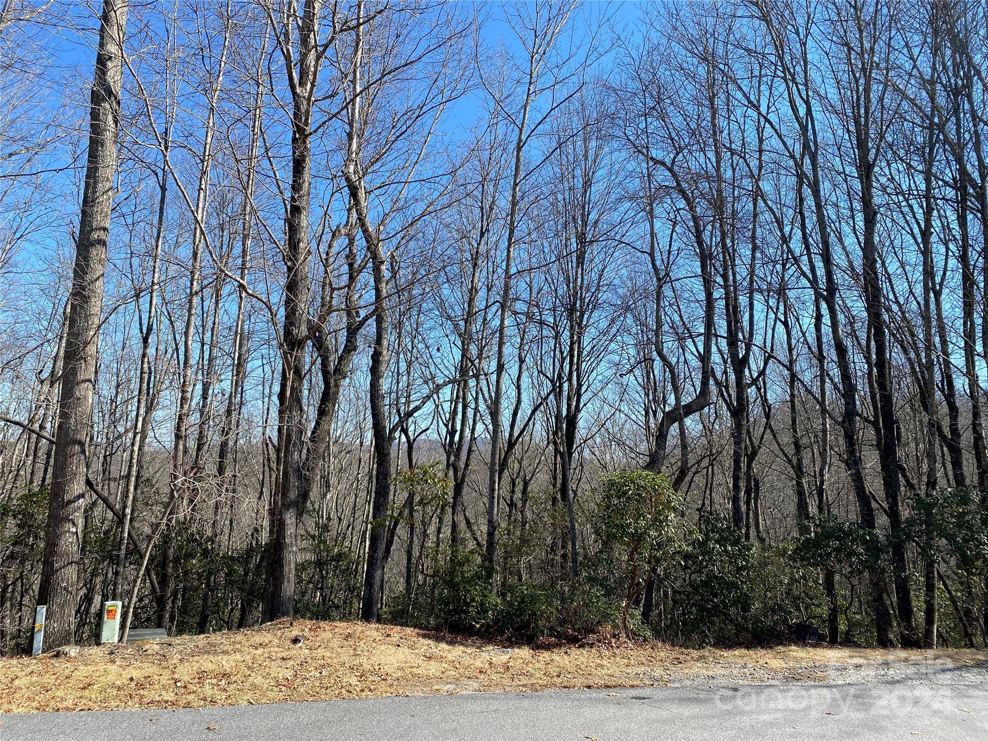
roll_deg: -2.3
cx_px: 494
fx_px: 742
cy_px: 370
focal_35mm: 26
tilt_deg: +9.6
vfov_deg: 53.1
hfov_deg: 67.3
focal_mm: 4.25
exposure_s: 1/1484
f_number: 1.8
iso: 32
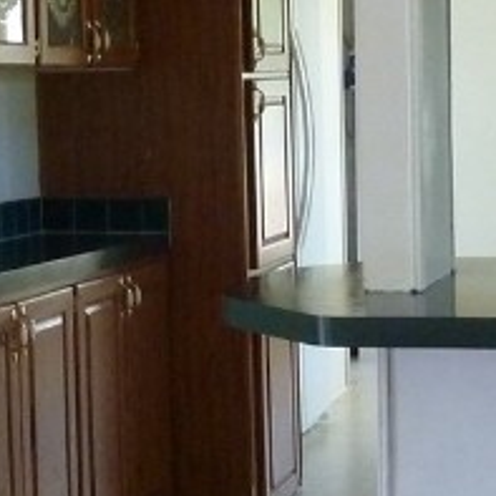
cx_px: 524
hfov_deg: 14.8
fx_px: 1864
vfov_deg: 15.2
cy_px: 277
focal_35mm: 115
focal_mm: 4.1
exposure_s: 1/25
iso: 400
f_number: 3.3
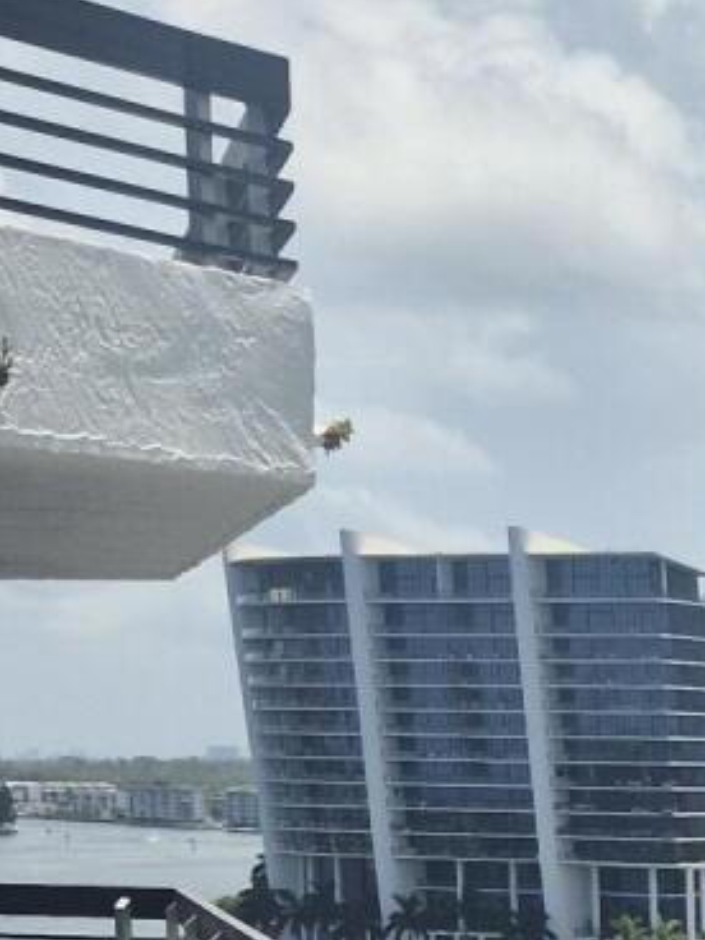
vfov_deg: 15.2
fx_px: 3394
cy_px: 1165
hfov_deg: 10.1
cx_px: 1791
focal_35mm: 125
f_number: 1.8
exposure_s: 1/2384
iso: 25
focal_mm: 5.4
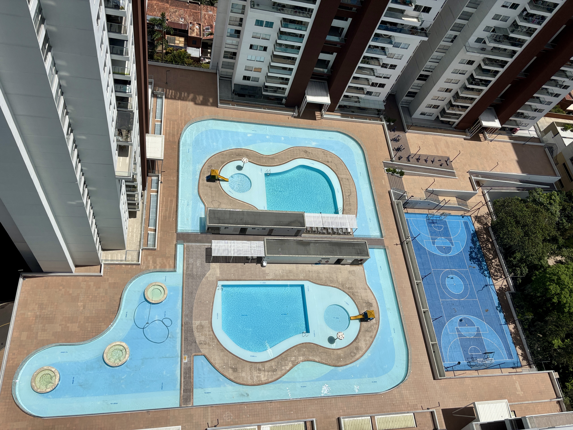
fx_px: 430
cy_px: 215
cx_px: 286
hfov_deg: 67.3
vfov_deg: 53.1
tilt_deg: -57.4
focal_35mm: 26
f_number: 1.6
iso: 50
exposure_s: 1/9091
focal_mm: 5.96
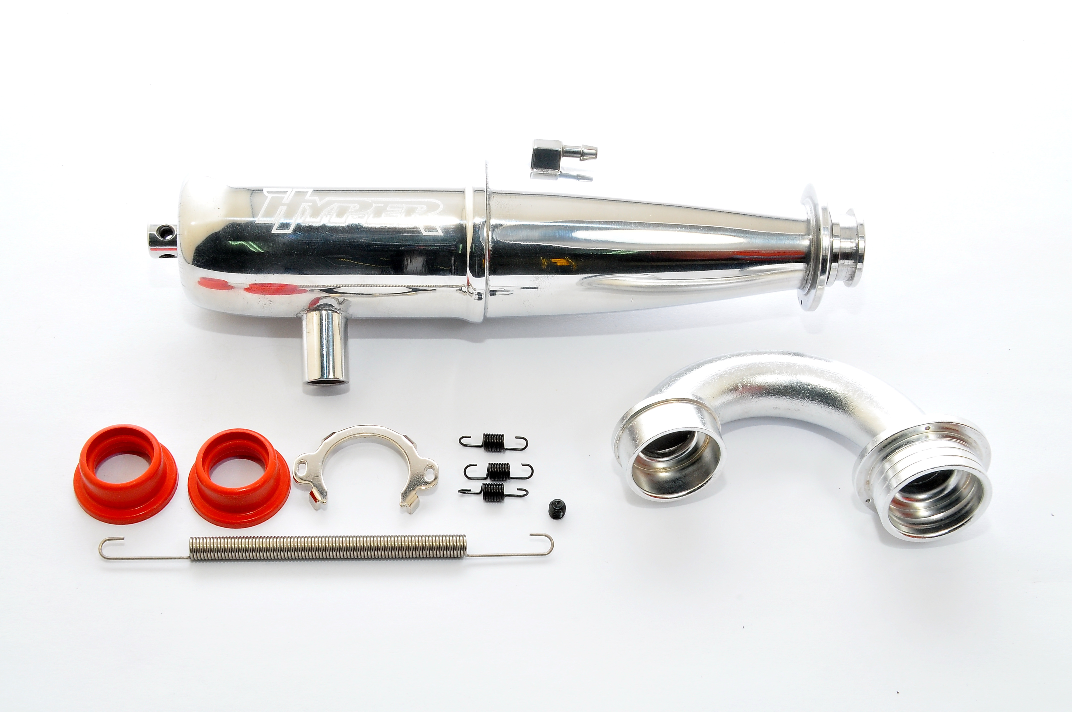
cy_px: 356
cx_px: 536
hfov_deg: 36.9
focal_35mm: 54
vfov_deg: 25.0
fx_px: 1606
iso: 400
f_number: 22
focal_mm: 36
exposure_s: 1/60
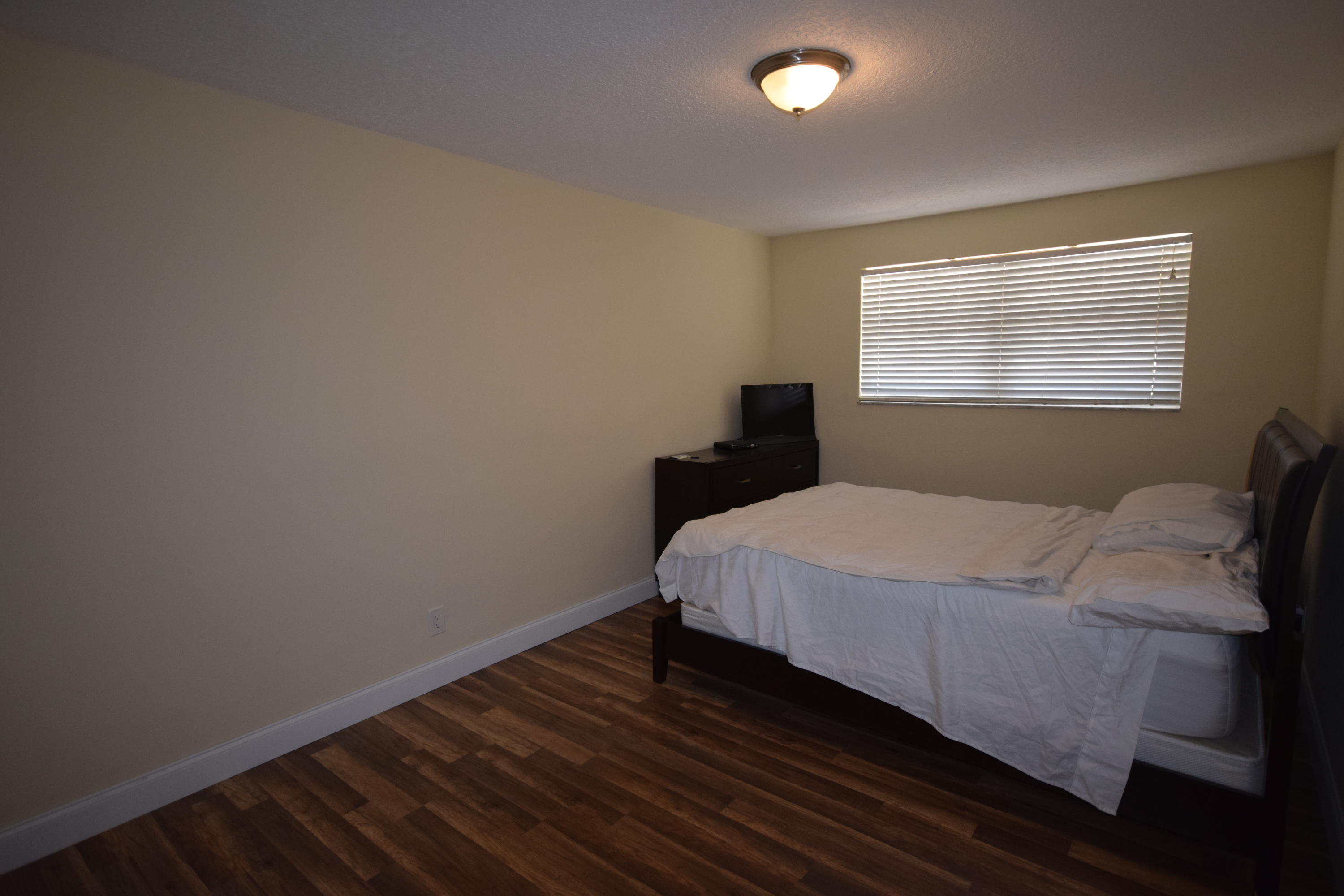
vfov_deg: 67.4
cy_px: 448
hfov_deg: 90.0
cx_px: 672
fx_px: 672
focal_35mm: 18
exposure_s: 1/60
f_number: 4.5
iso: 1000
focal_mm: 12
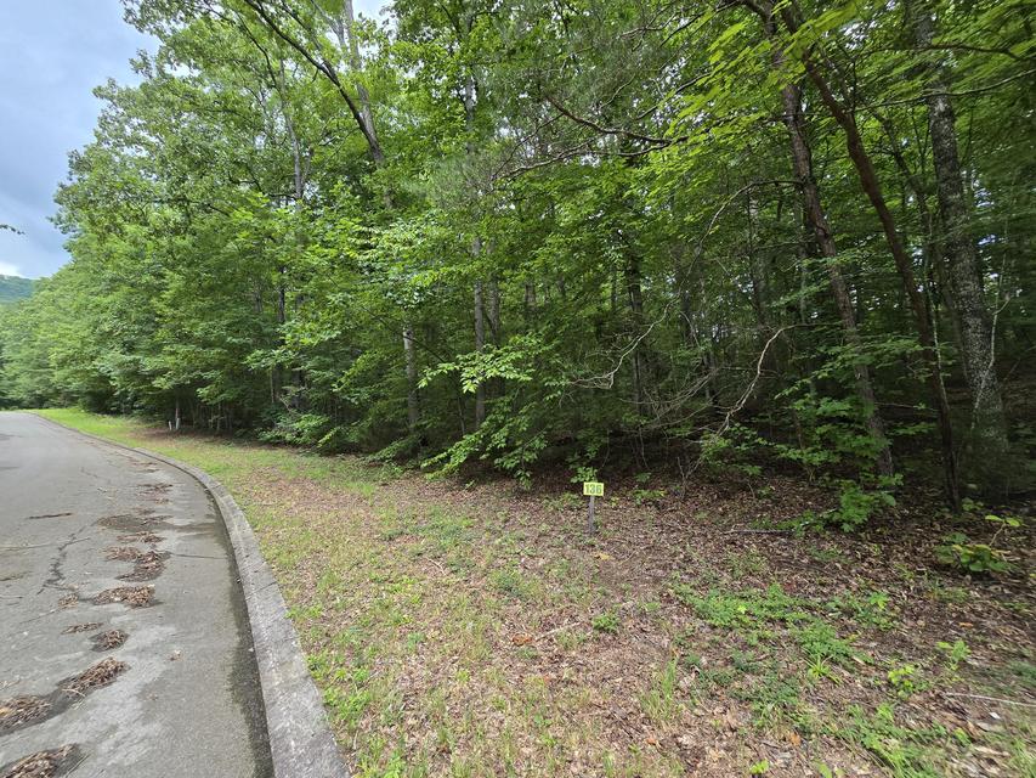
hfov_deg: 106.2
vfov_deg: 89.9
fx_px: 389
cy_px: 389
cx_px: 518
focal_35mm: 13
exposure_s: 1/120
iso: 80
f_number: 2.2
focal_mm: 2.2
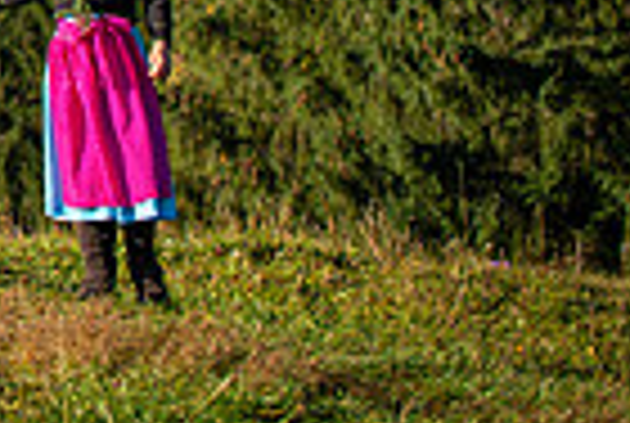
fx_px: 6892
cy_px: -353
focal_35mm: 393
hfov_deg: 5.2
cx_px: -526
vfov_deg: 3.5
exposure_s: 1/1250
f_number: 5
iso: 200
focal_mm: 95
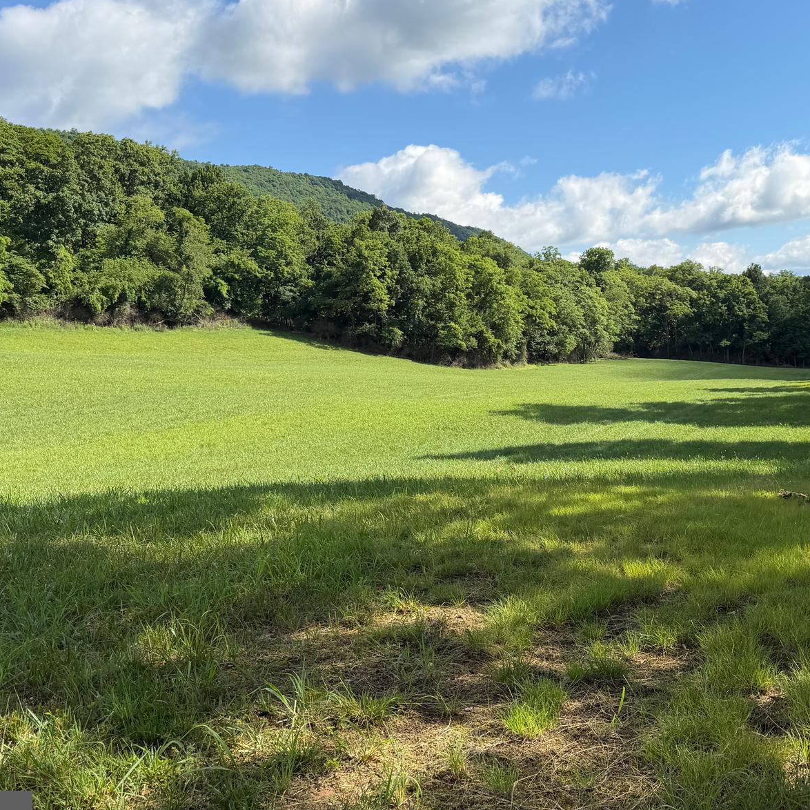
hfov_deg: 44.0
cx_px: 566
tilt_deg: +1.9
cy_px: 317
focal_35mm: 37
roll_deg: +3.2
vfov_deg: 44.7
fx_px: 980
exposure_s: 1/3953
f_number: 1.78
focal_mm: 6.76
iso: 80
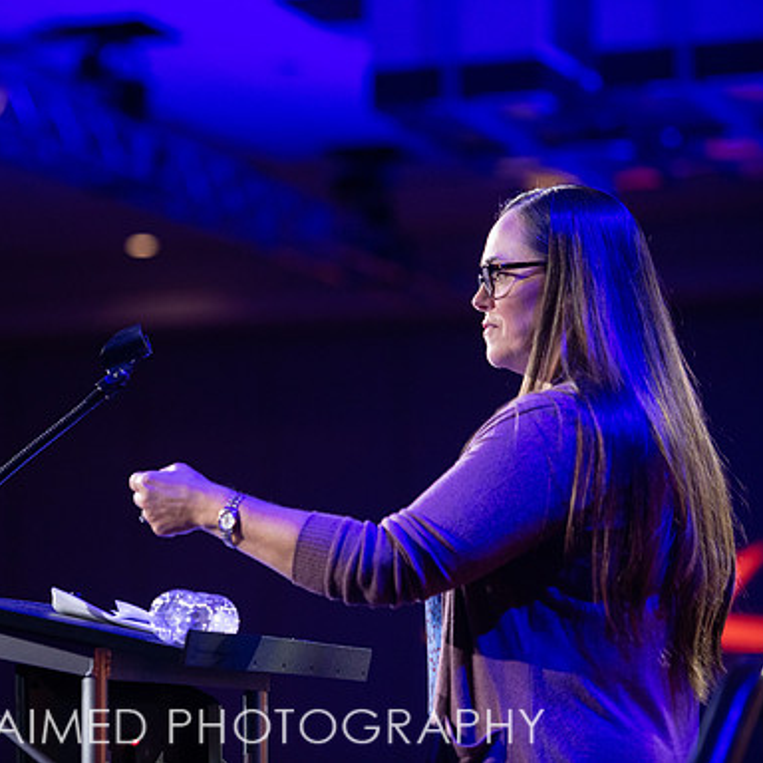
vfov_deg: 11.3
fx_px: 3840
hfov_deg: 11.3
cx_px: 270
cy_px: 381
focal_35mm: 154
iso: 1600
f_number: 3.2
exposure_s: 1/320
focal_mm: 120
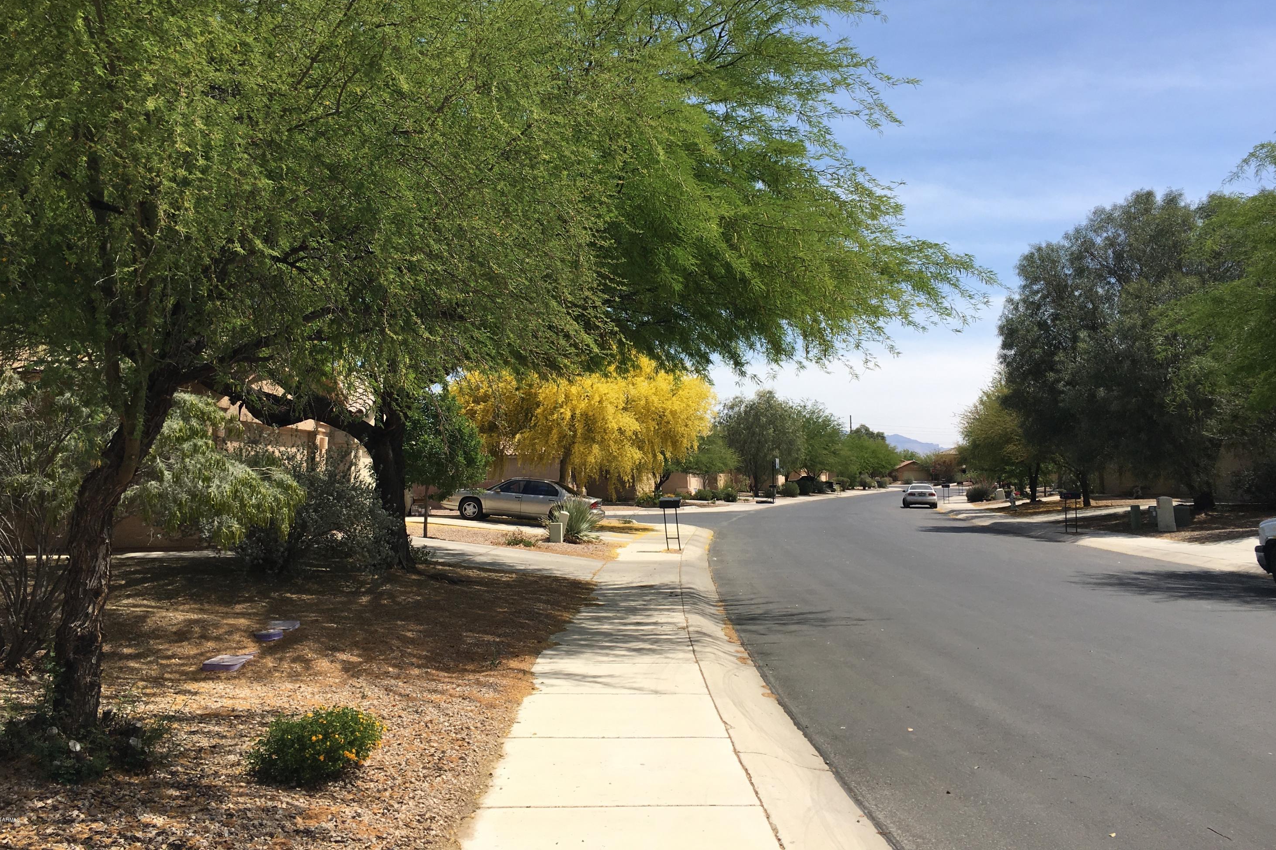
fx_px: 1099
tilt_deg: +7.7
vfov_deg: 42.2
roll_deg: +0.7
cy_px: 359
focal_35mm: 31
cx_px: 634
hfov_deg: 60.3
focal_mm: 4.15
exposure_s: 1/1972
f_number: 2.2
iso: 25
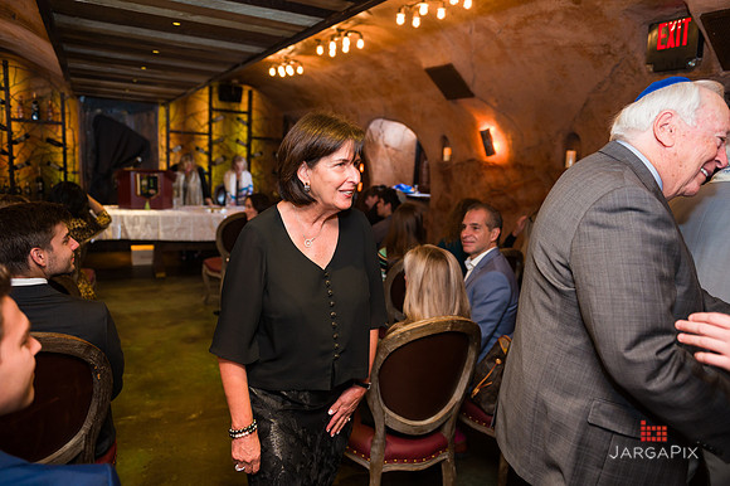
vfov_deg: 53.0
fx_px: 487
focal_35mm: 24
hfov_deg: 73.7
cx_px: 365
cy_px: 243
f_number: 3.2
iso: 1250
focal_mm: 24
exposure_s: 1/200
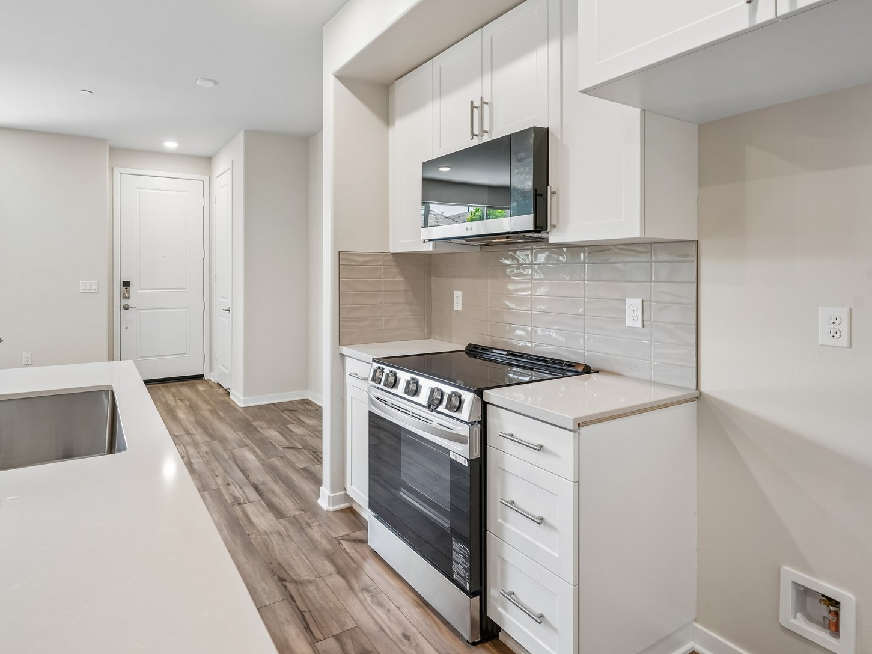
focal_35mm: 19
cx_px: 395
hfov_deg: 84.4
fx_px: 479
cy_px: 267
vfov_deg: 68.1
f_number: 8
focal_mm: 14
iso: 400
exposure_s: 1/15
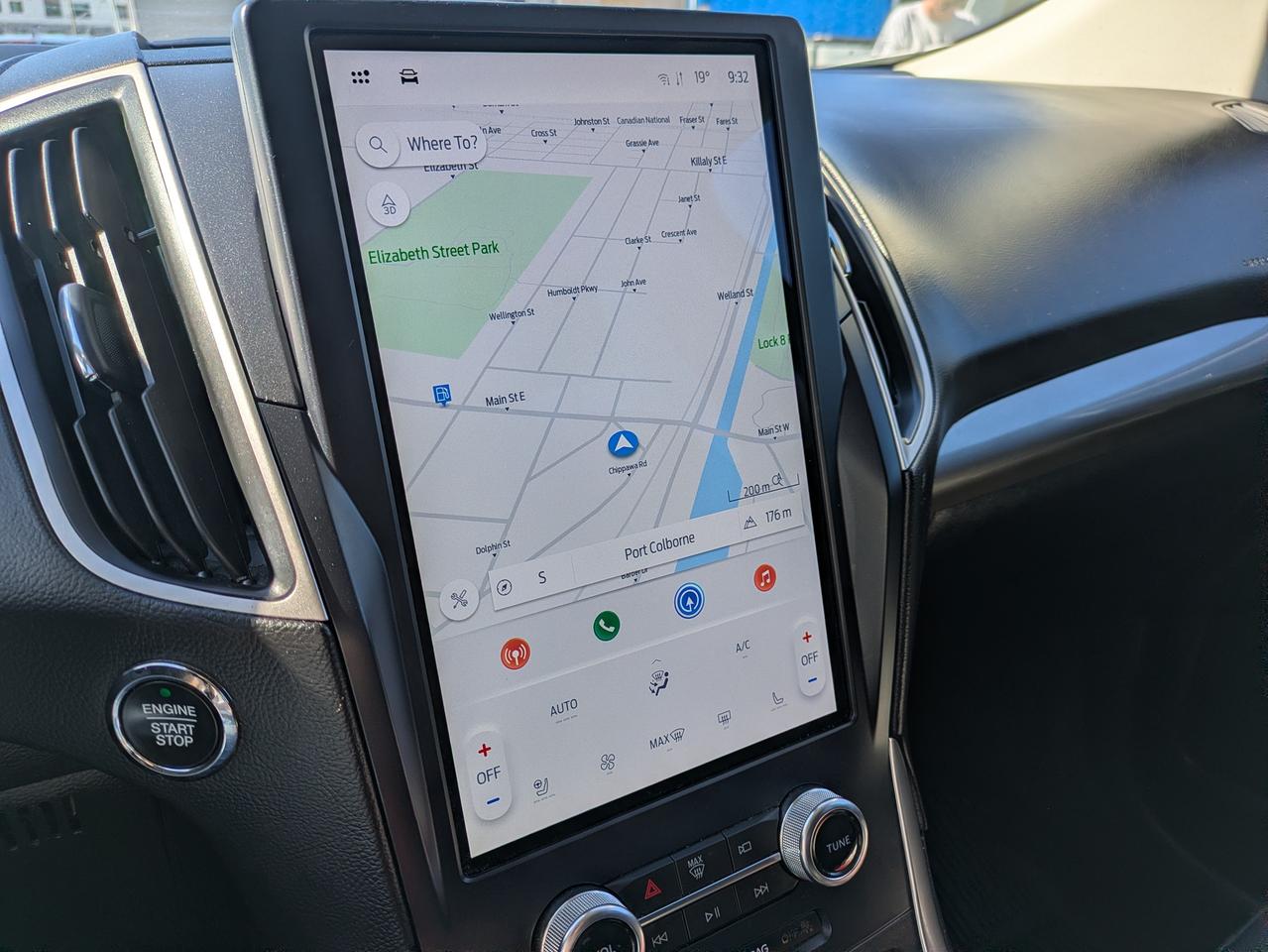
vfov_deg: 54.9
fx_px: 916
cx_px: 634
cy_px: 476
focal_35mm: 25
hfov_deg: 69.4
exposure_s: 1/1225
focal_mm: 5.43
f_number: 1.89
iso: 47
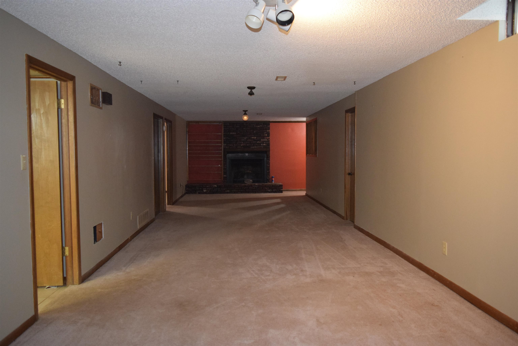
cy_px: 173
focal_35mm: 27
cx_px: 259
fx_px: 388
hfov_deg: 67.4
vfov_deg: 47.9
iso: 2800
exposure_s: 1/60
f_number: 3.5
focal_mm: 18
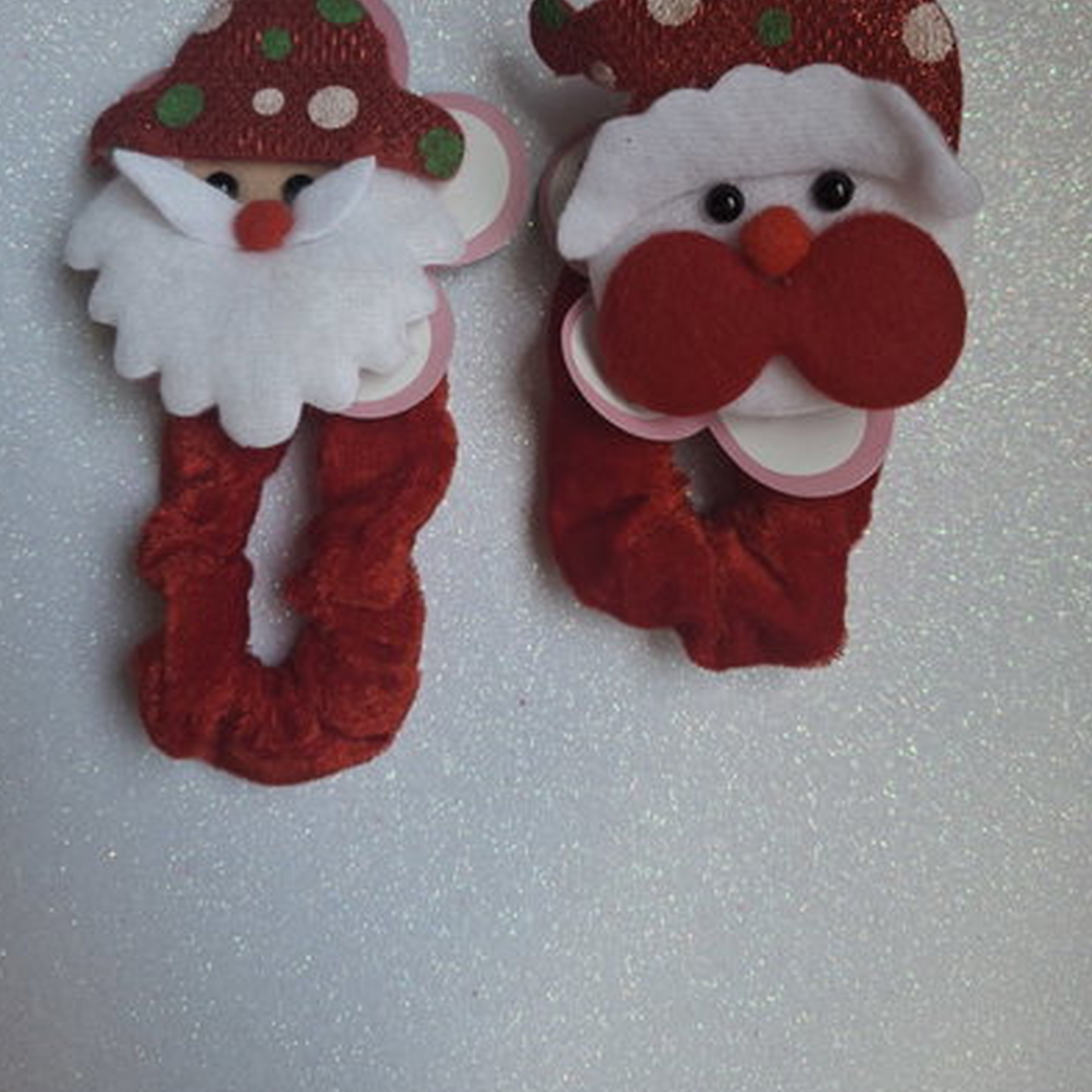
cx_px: 539
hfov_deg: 54.0
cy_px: 363
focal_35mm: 30
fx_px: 1071
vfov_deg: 53.0
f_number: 1.8
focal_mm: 4.69
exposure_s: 1/100
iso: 100
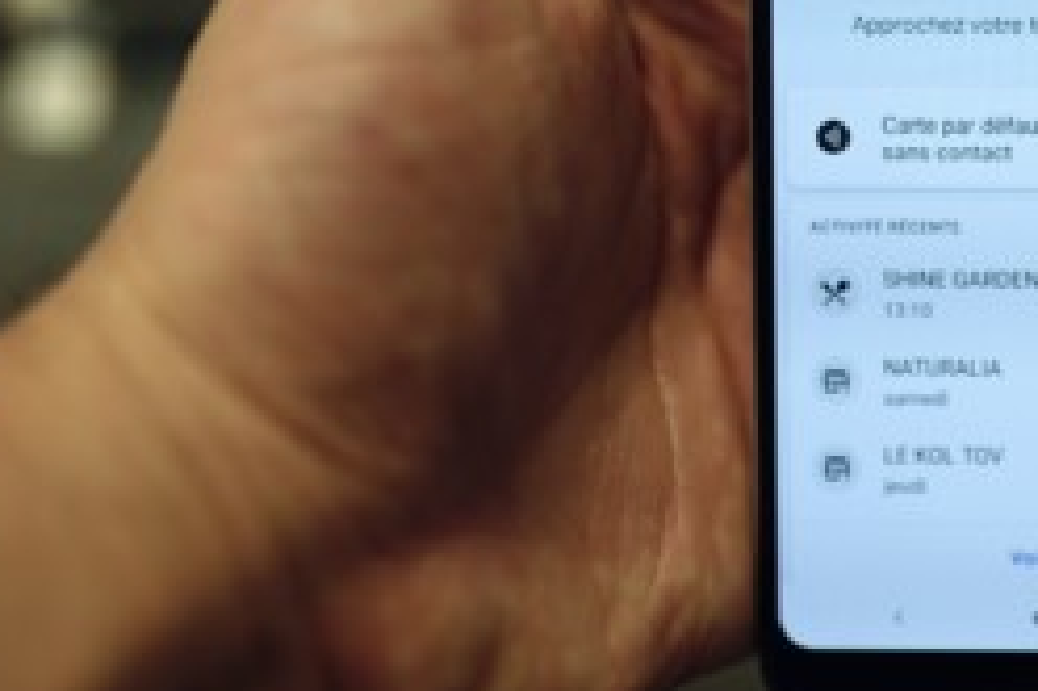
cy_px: 25
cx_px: 1059
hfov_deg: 22.0
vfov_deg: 15.1
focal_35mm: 89
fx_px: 2564
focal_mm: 35
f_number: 1.4
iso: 50
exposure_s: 1/30
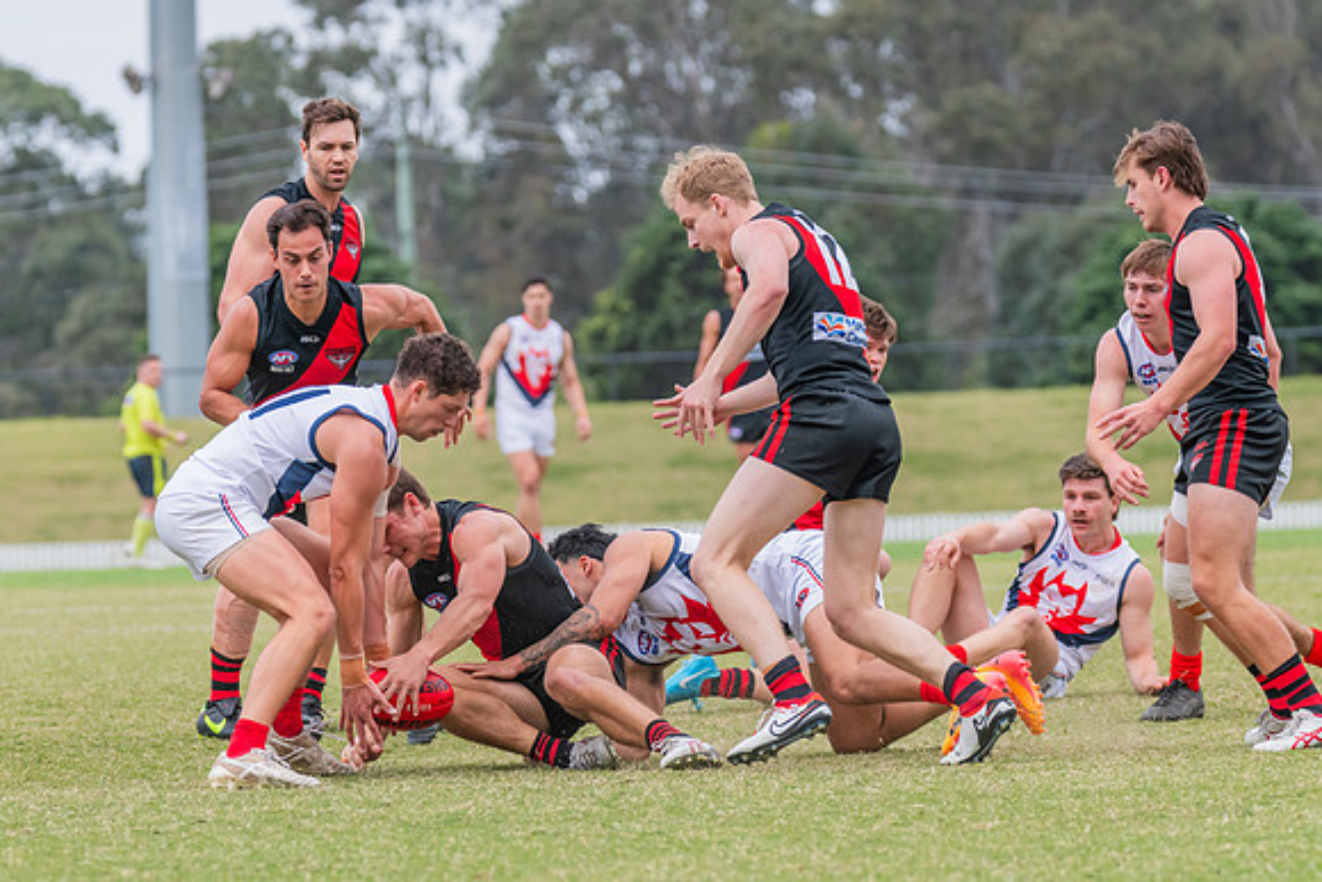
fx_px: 10035
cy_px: 443
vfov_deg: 5.0
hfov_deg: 7.5
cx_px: 591
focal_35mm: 273
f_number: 7.1
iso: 800
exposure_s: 1/1250
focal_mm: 240
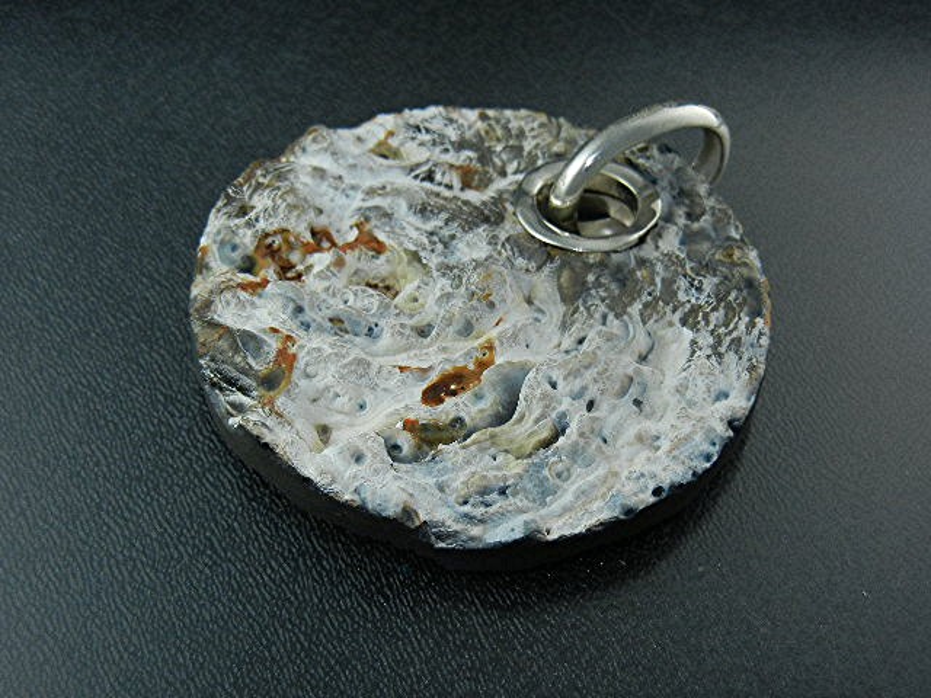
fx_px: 1829
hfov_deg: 28.6
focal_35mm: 68
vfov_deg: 21.6
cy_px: 349
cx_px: 466
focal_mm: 12.2
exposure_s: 1/32.3
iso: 200
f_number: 4.1
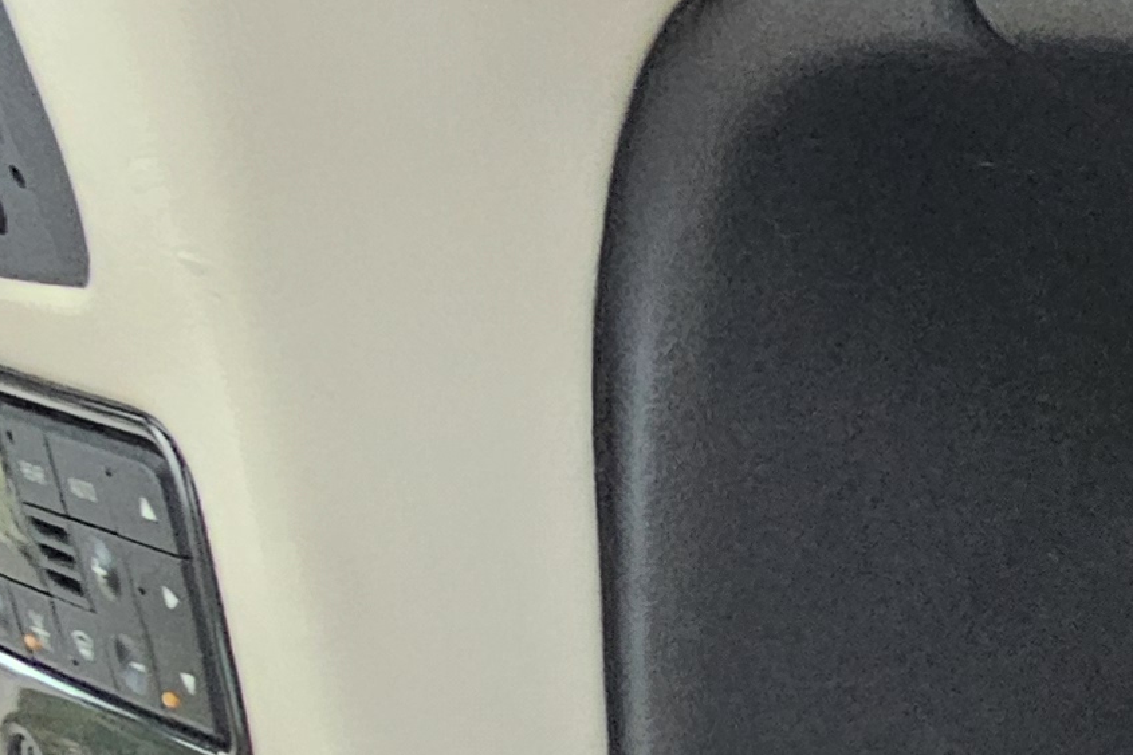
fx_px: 2014
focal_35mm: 64
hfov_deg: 17.9
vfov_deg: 14.6
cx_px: 2391
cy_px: 1765
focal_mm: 2.2
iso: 250
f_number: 2.2
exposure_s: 1/60
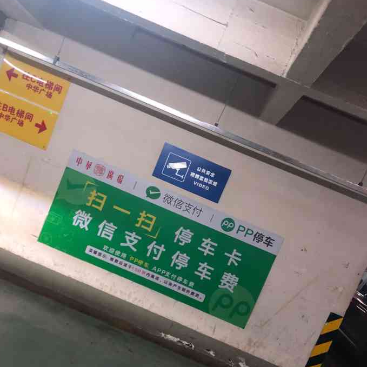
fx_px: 408
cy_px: 244
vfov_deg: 47.7
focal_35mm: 34
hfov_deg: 48.4
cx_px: 181
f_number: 1.8
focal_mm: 3.99
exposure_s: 1/16
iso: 100
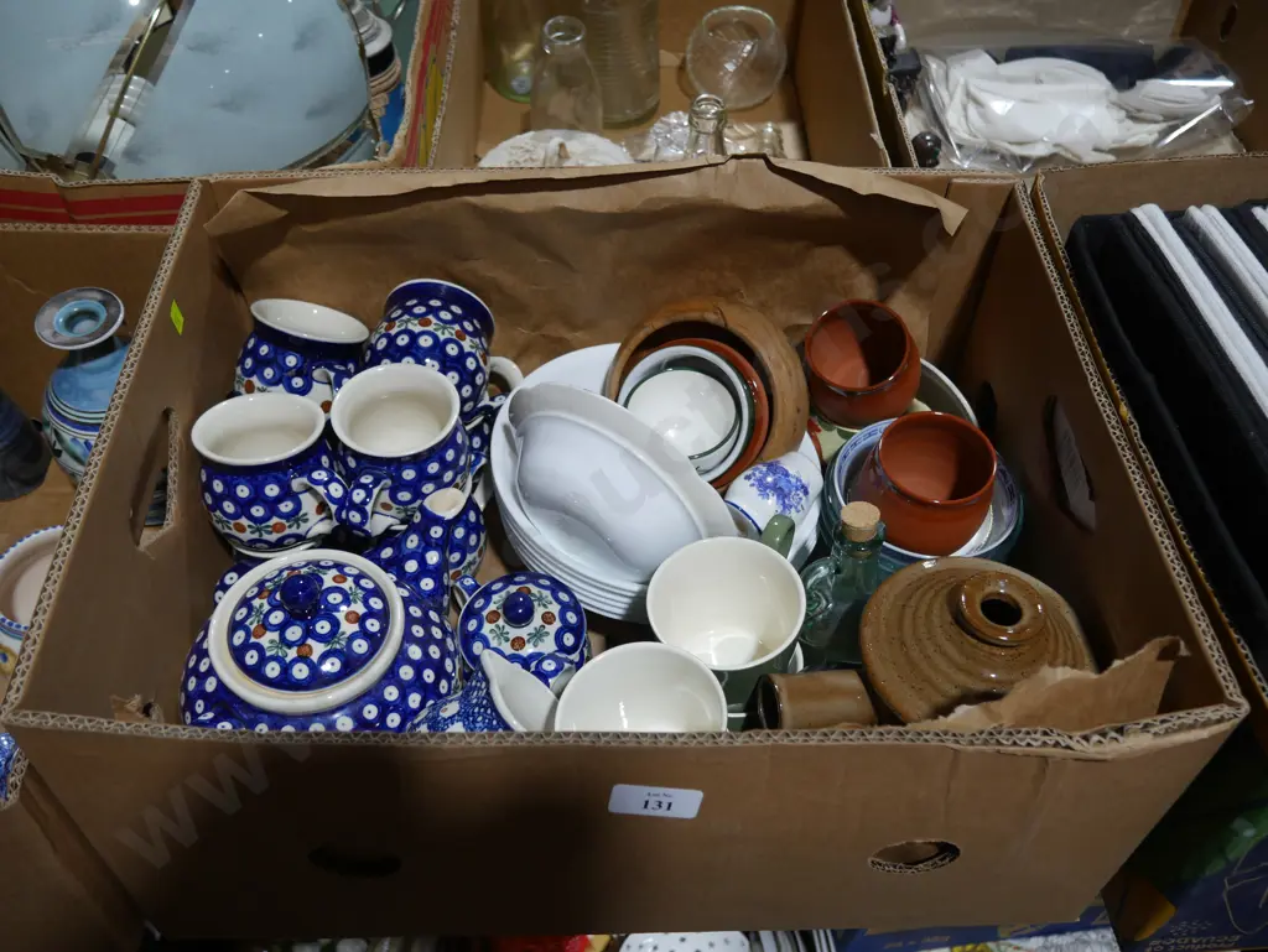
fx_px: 1099
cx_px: 634
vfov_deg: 46.8
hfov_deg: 59.9
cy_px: 476
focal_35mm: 30
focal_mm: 15
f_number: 3.6
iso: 200
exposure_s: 1/100
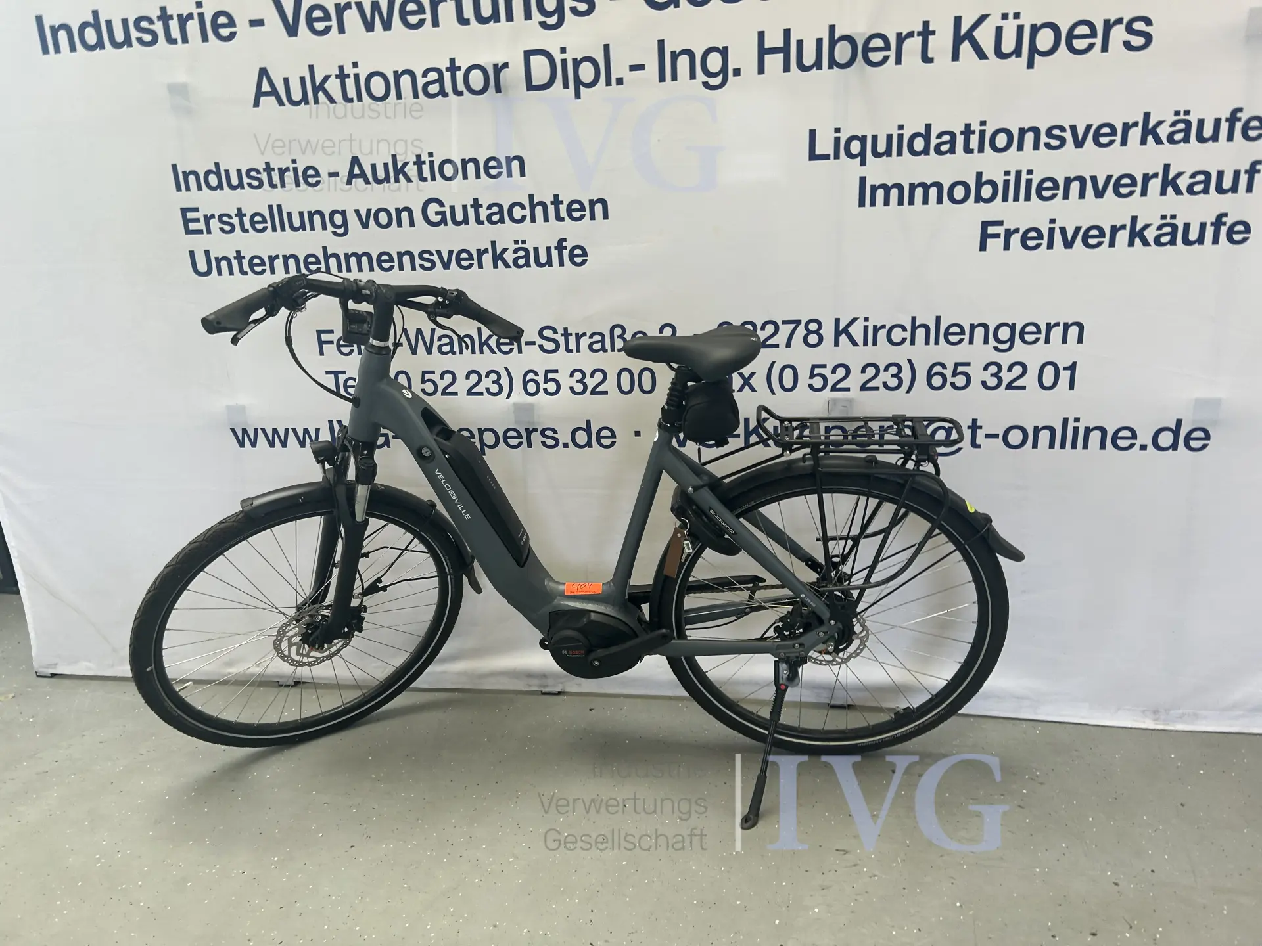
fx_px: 948
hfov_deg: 67.3
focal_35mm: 26
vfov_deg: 53.1
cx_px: 631
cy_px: 473
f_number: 1.5
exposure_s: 1/121
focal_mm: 5.7
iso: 80
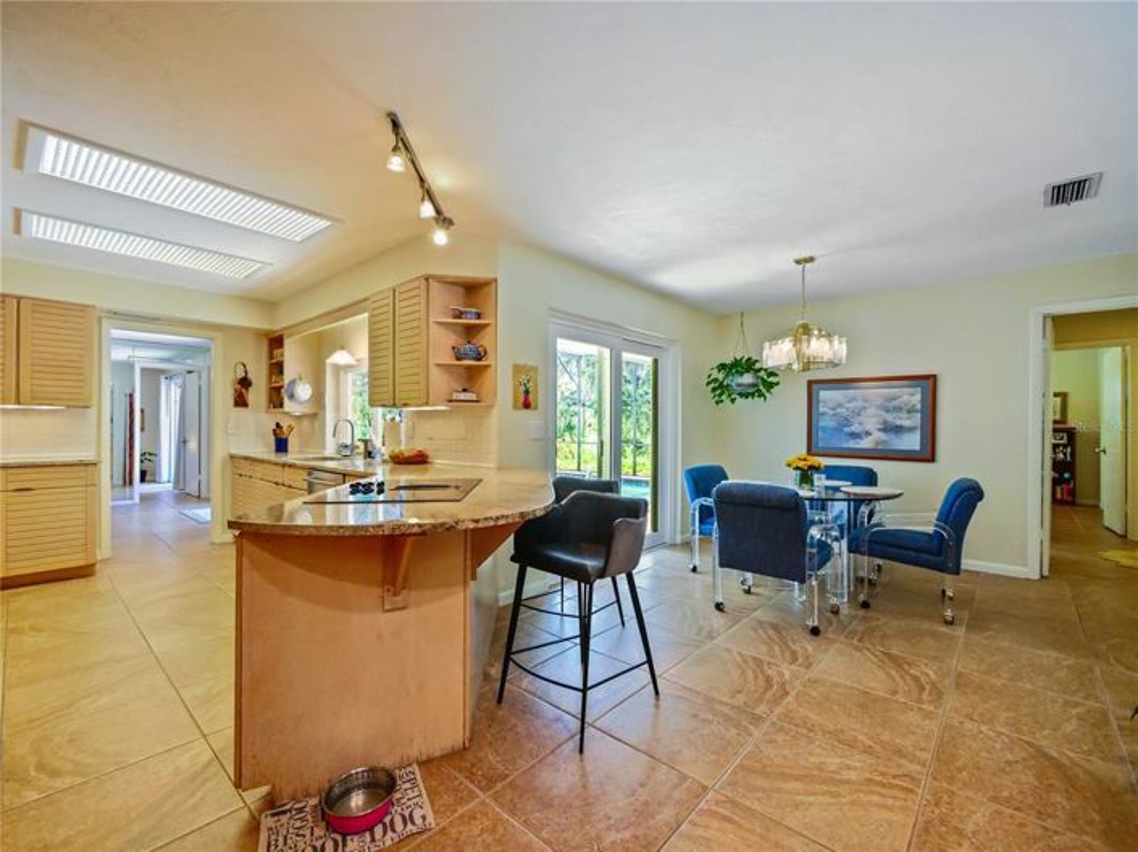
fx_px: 460
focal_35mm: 14
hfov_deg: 102.1
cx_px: 569
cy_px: 426
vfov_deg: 85.6
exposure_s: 1/60
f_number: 4
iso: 3200
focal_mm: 7
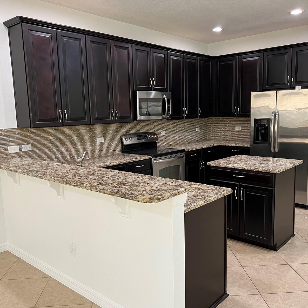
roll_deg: +1.7
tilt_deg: -7.8
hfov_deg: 52.5
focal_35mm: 31
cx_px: 158
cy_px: 155
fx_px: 312
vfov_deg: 52.5
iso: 80
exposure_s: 1/60
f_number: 1.5
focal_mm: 5.7
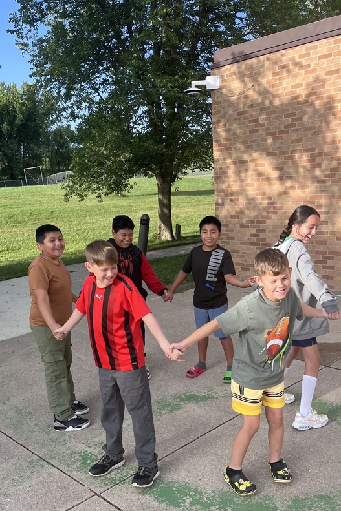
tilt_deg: -13.4
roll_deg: +4.1
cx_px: 181
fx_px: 497
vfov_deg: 53.8
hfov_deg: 37.8
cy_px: 319
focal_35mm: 35
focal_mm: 5.1
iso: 50
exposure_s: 1/1294
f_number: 1.6
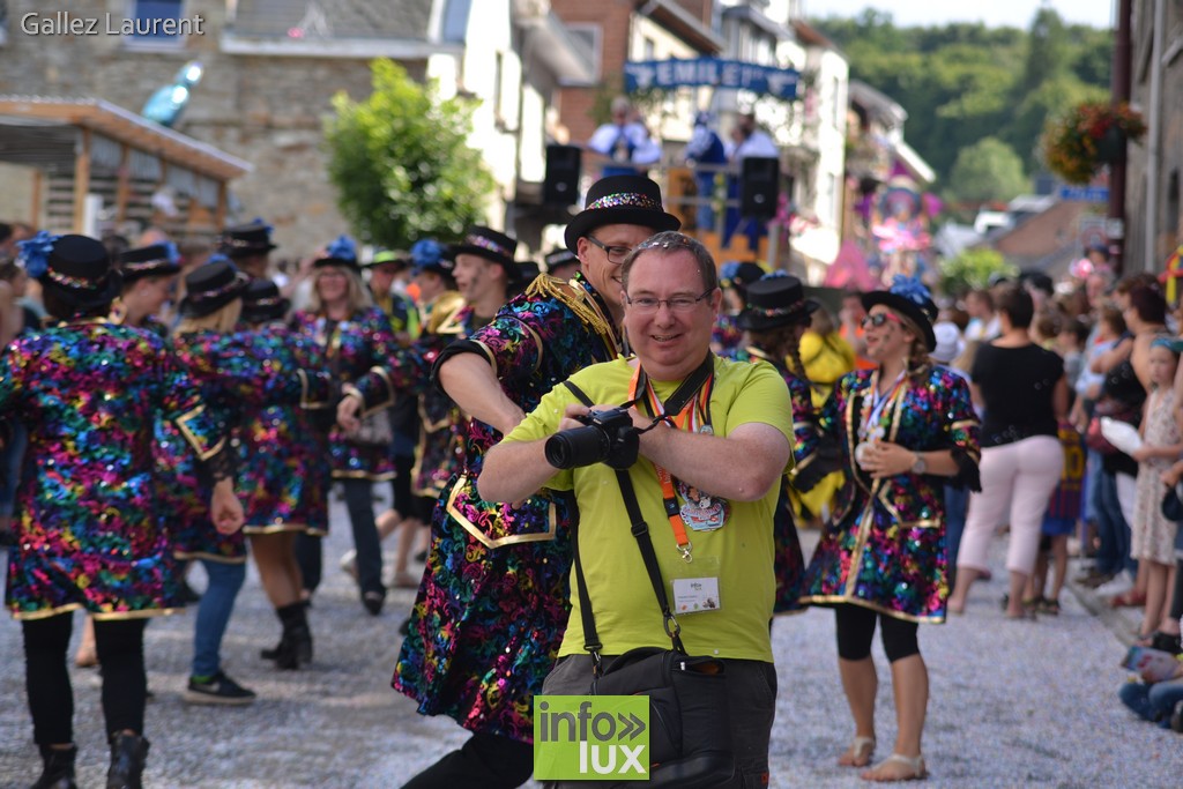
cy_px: 394
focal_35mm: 108
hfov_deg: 18.9
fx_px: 3549
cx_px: 592
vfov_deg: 12.7
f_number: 2.8
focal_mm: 72
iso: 100
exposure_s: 1/500
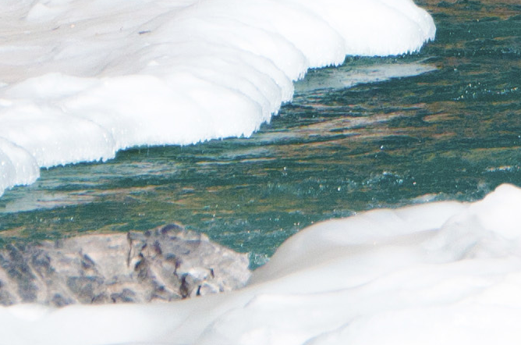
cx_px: 934
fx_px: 9269
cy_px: -403
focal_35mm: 642
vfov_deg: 2.1
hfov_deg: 3.2
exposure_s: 1/640
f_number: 7.1
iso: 280
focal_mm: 58
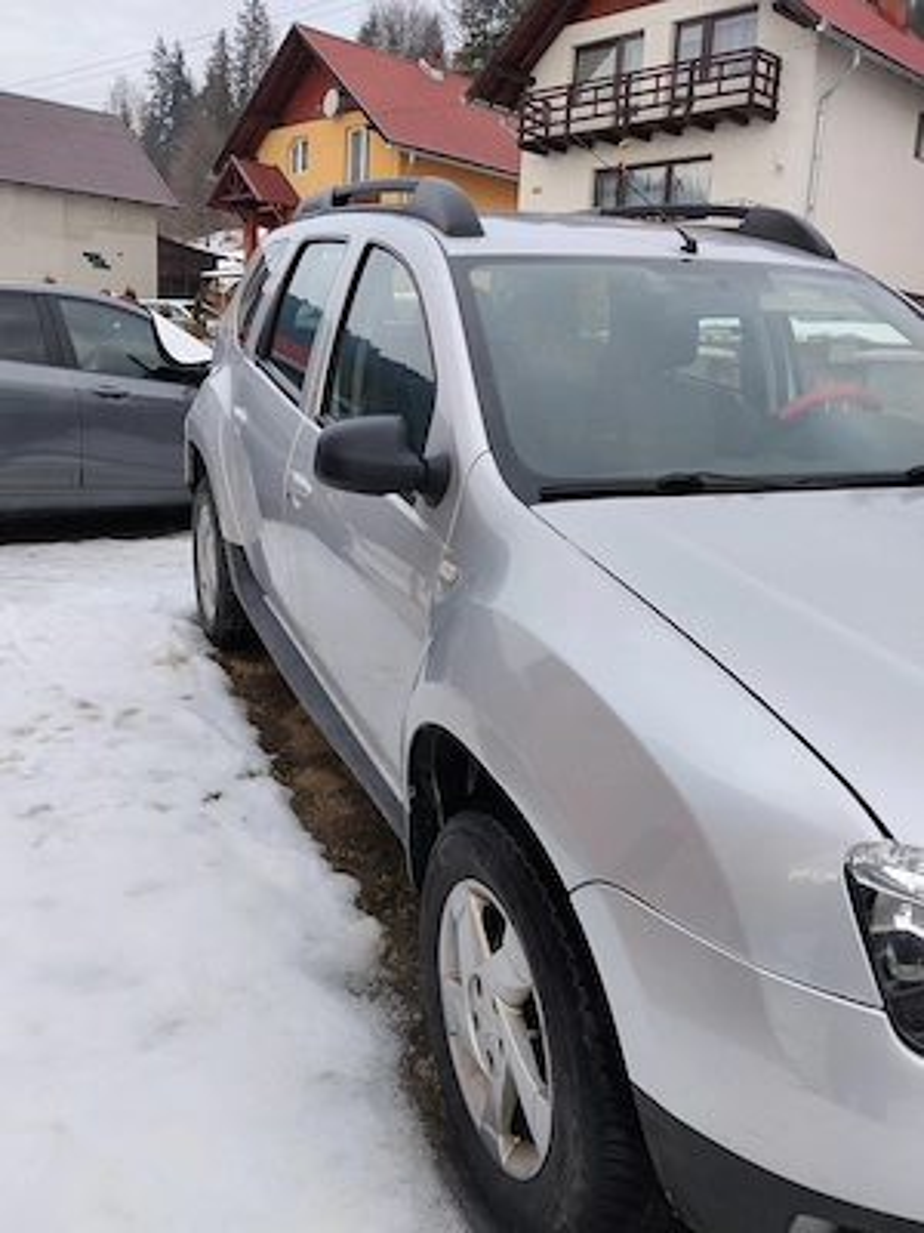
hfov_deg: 48.2
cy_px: 616
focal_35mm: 29
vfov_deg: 61.7
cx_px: 462
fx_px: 1032
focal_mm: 4.22
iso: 50
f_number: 1.8
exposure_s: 1/476
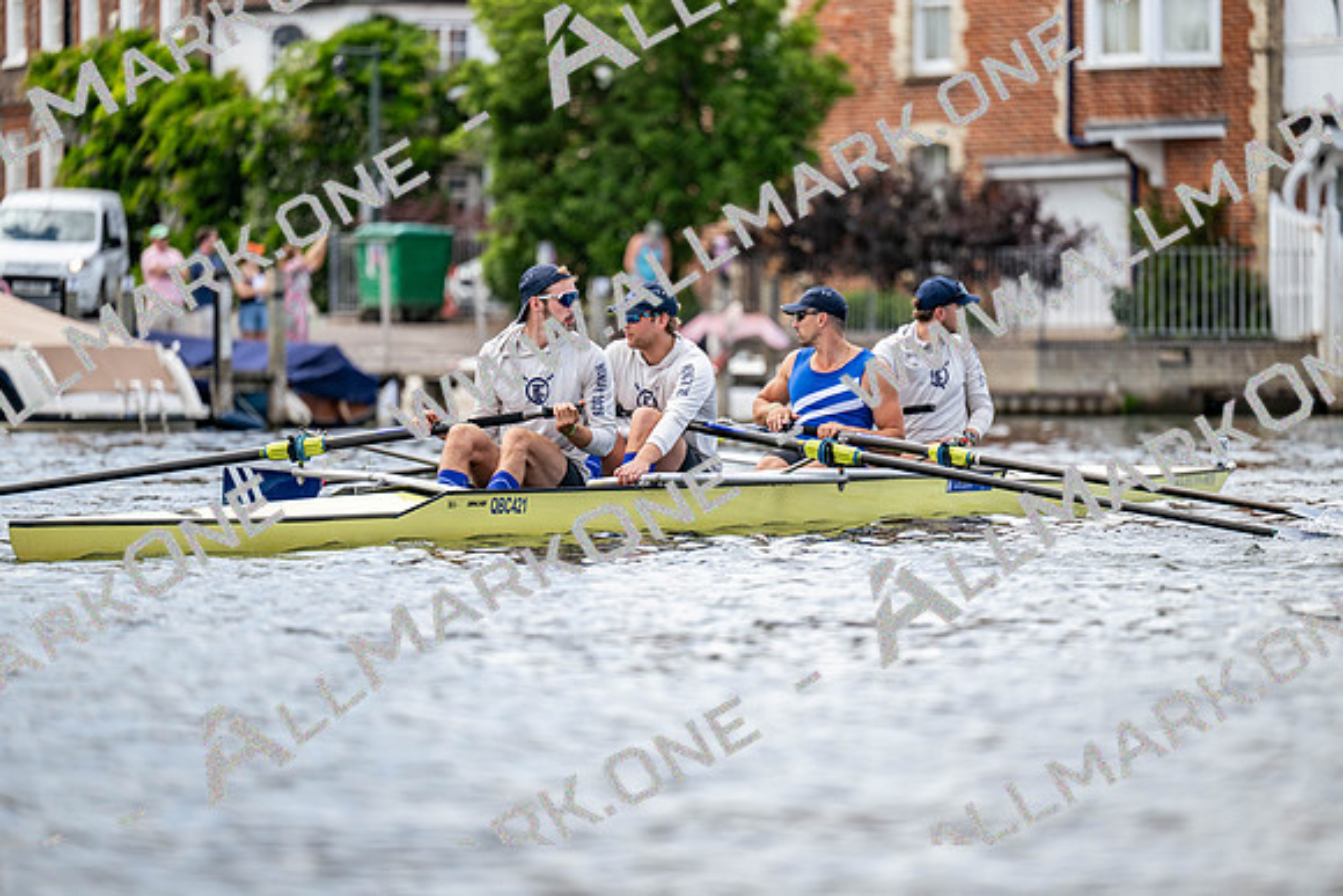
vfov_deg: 6.9
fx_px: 7463
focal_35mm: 200
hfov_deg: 10.3
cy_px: 448
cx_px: 672
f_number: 2.8
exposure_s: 1/2000
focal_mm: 200
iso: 180
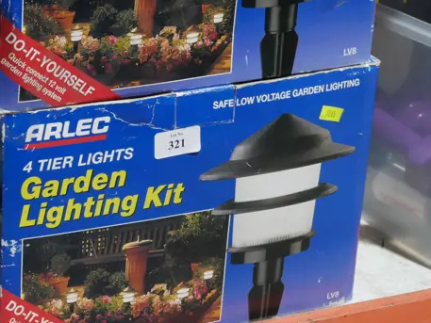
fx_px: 1507
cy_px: 145
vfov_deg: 12.3
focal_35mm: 121
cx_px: -15
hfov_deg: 15.9
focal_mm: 27
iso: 1000
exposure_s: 1/60
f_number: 5.3
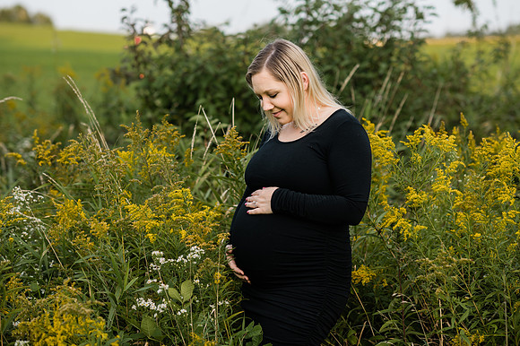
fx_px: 1227
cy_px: 173
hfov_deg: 23.9
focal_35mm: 85
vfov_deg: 16.1
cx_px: 260
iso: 200
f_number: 2.8
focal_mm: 85
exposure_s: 1/640
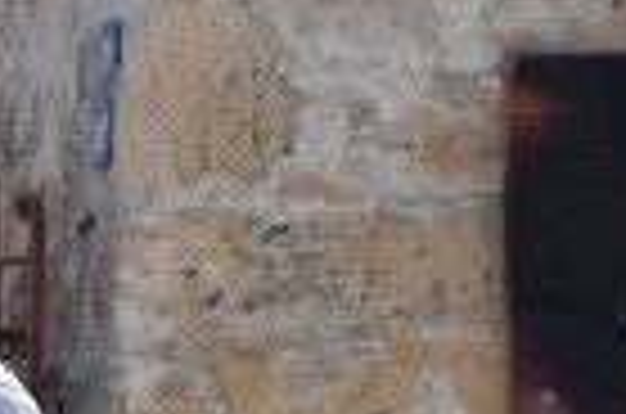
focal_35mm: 1132
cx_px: -462
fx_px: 19647
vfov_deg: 1.2
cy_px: 608
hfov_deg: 1.8
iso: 220
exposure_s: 1/500
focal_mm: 155
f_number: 6
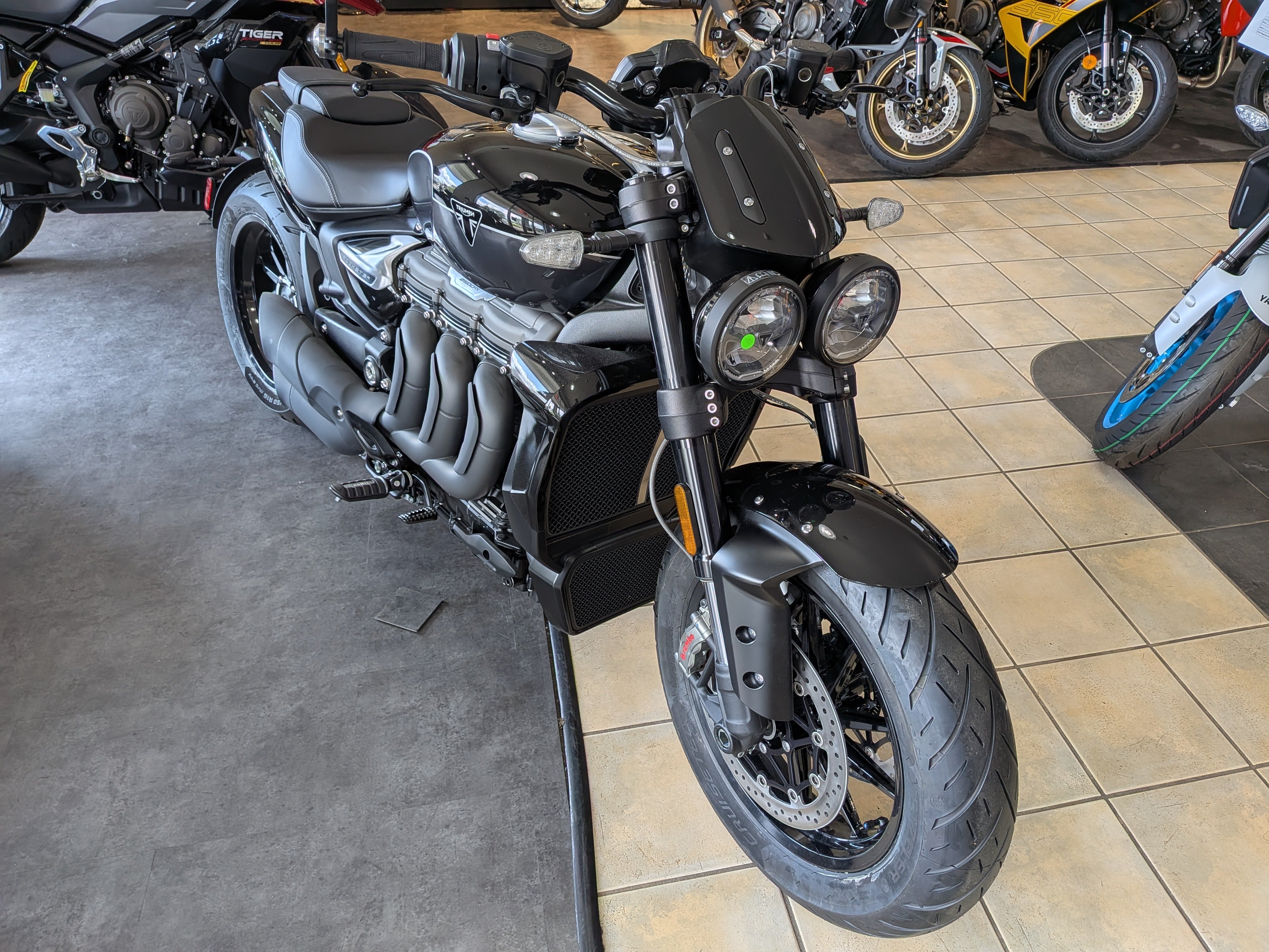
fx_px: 880
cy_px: 476
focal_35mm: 24
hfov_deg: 71.6
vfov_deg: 56.8
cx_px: 634
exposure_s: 1/142
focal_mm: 4.53
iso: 25
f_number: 1.7
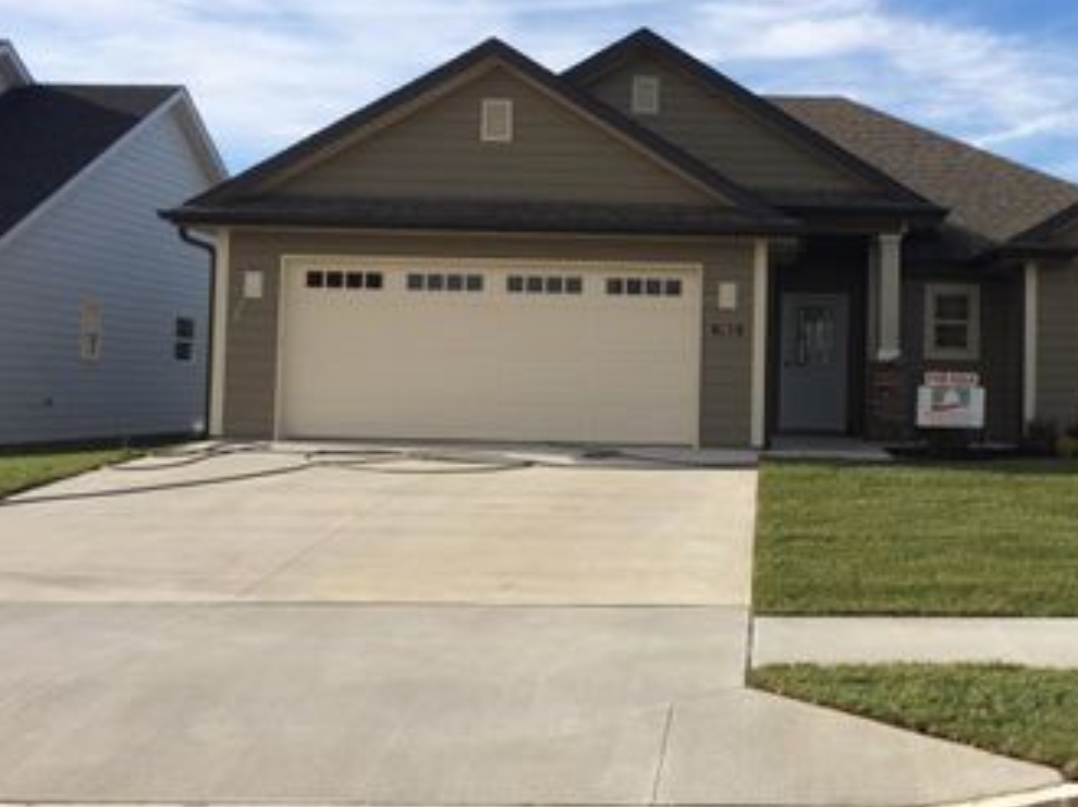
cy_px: 322
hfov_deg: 42.1
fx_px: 1369
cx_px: 764
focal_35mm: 44
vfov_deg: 32.7
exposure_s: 1/2415
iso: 32
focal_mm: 4.15
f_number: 2.2
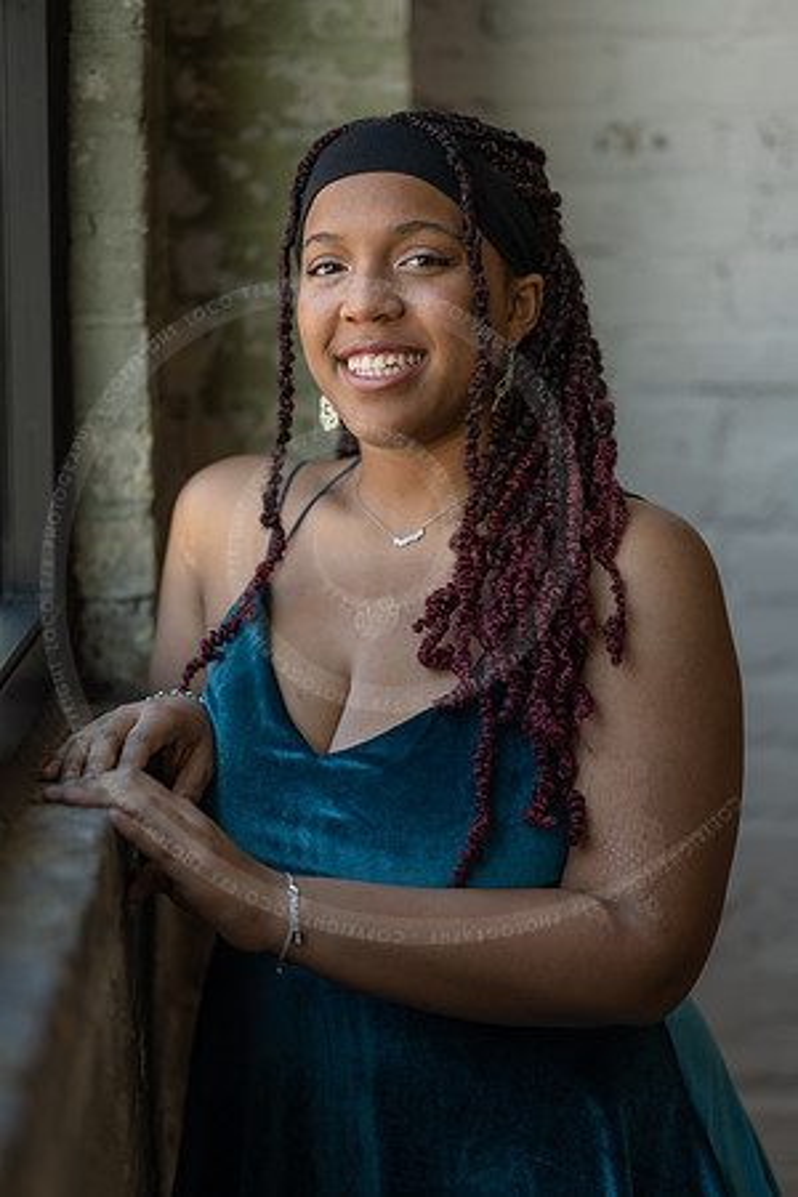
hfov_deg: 16.1
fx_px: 2826
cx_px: 399
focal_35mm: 85
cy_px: 598
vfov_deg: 23.9
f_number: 1.8
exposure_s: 1/400
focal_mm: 85
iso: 320
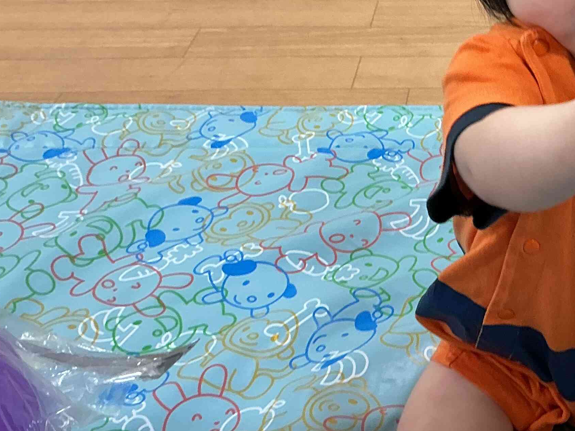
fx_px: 1146
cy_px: 61
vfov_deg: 20.9
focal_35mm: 69
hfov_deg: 26.2
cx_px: 620
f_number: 1.8
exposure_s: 1/60
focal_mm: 3
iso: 50
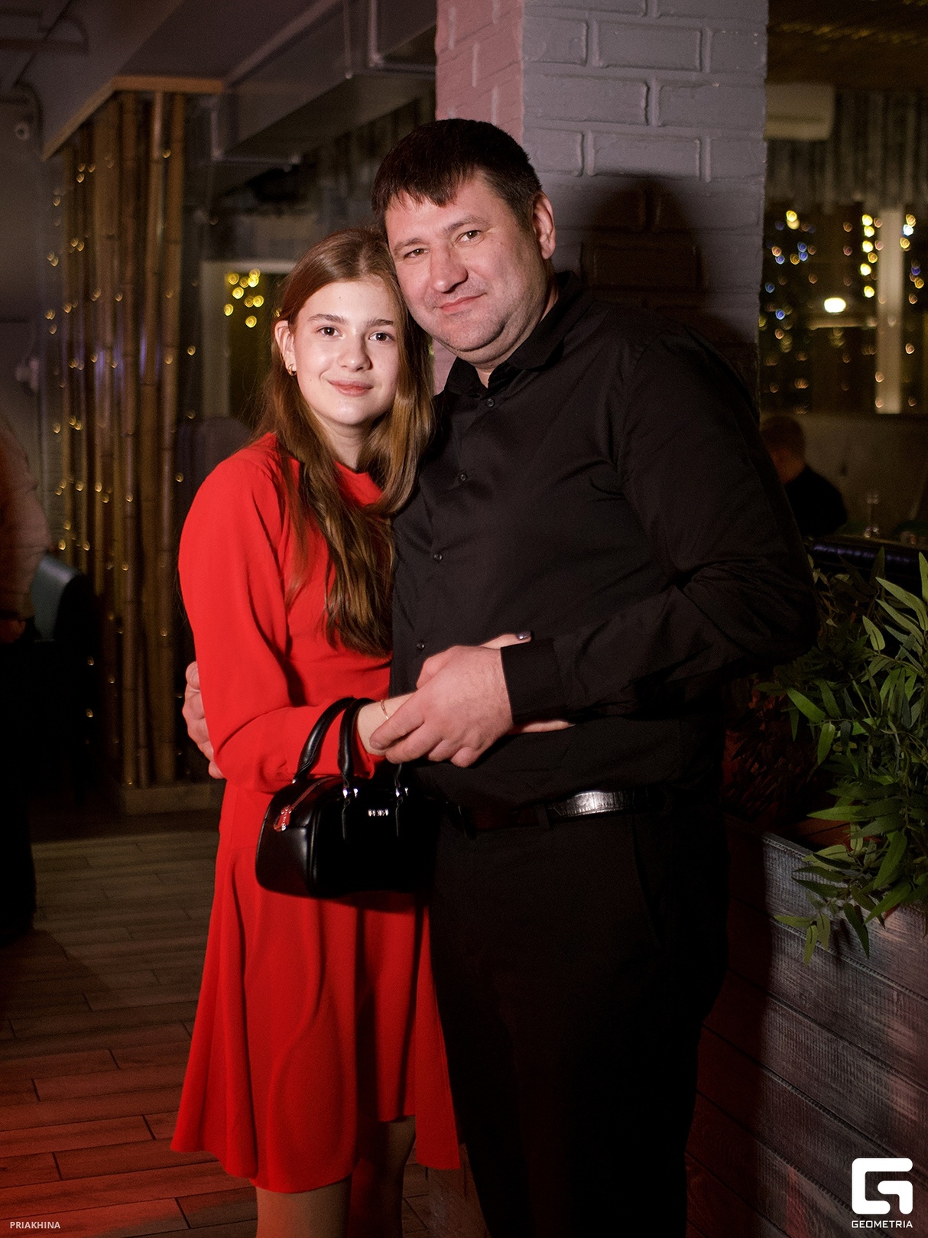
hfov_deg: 28.6
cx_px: 464
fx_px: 1823
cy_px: 619
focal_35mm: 51
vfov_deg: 37.5
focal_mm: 25
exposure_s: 1/160
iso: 1600
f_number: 1.7
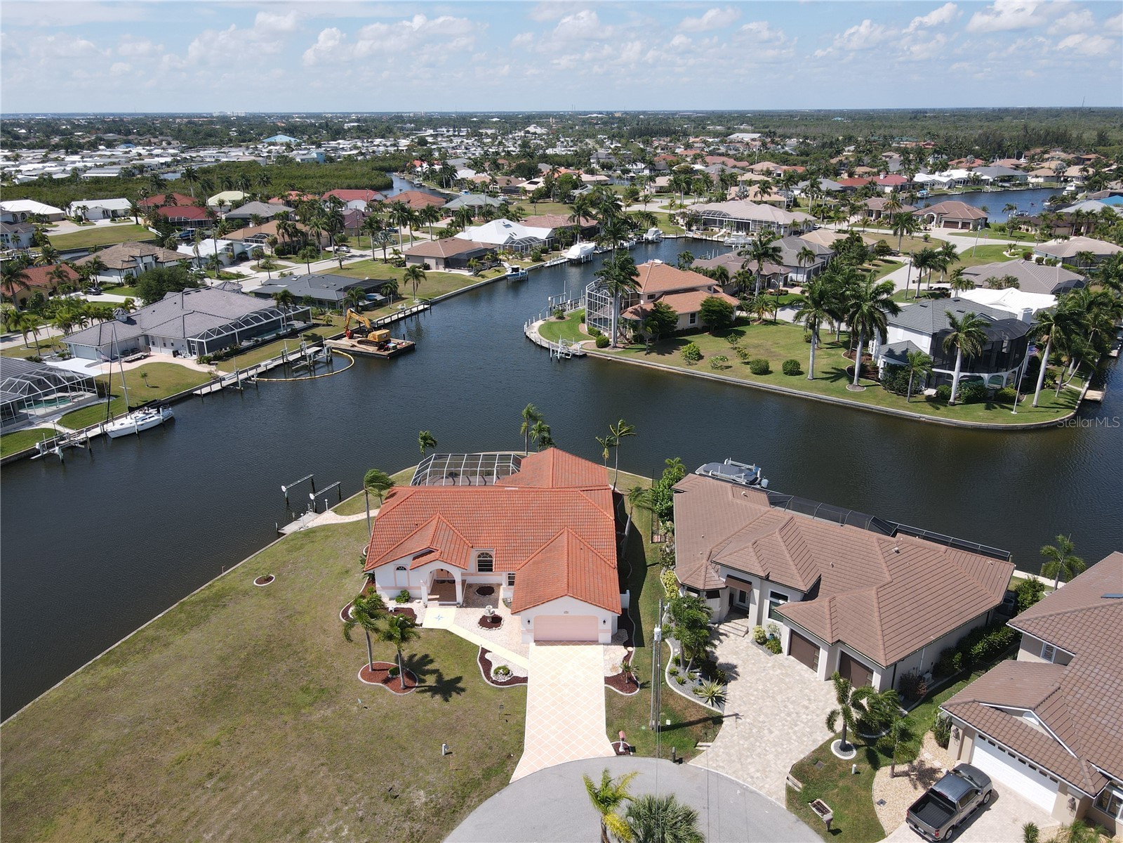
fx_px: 779
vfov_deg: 56.8
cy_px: 422
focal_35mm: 24
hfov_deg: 71.6
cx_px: 562
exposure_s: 1/725
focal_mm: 4.5
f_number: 2.8
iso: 100
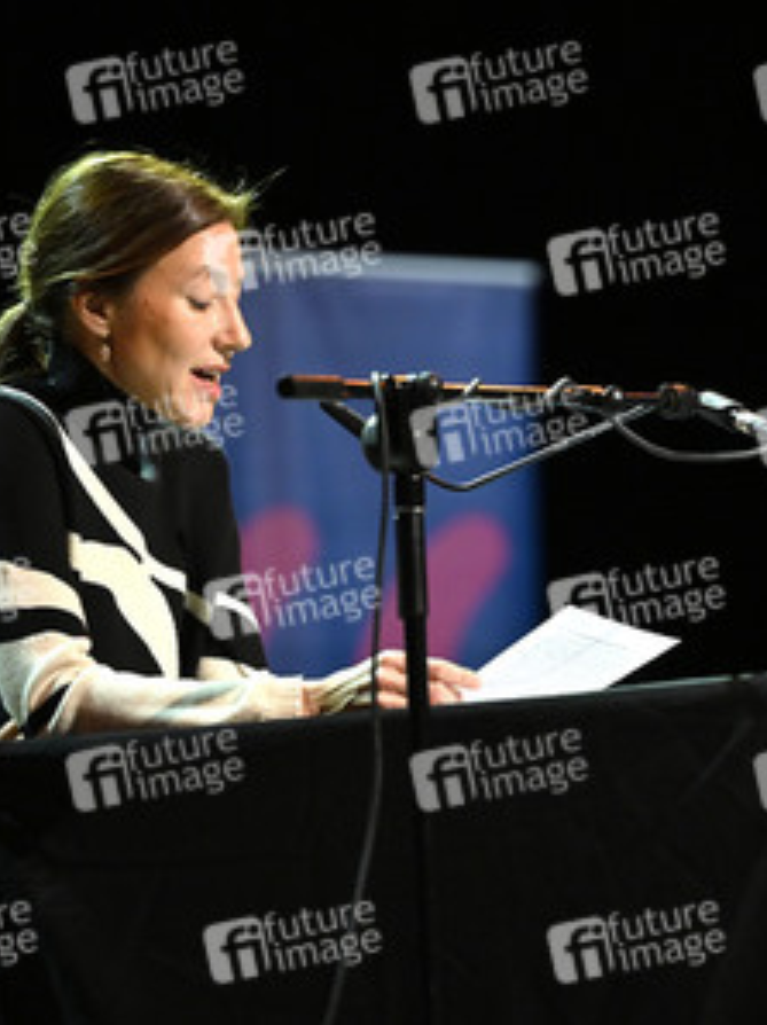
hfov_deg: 6.2
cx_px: 545
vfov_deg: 8.3
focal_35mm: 240
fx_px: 7101
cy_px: 512
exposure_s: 1/400
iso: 2000
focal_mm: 165
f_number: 2.8
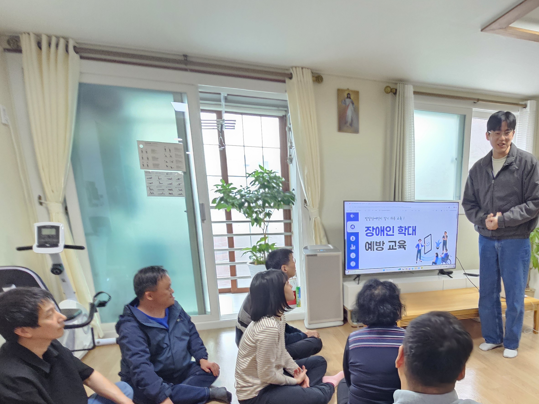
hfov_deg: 73.1
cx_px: 376
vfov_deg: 58.6
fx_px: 343
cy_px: 292
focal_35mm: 22
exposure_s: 1/40
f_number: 2.2
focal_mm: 2.2
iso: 400
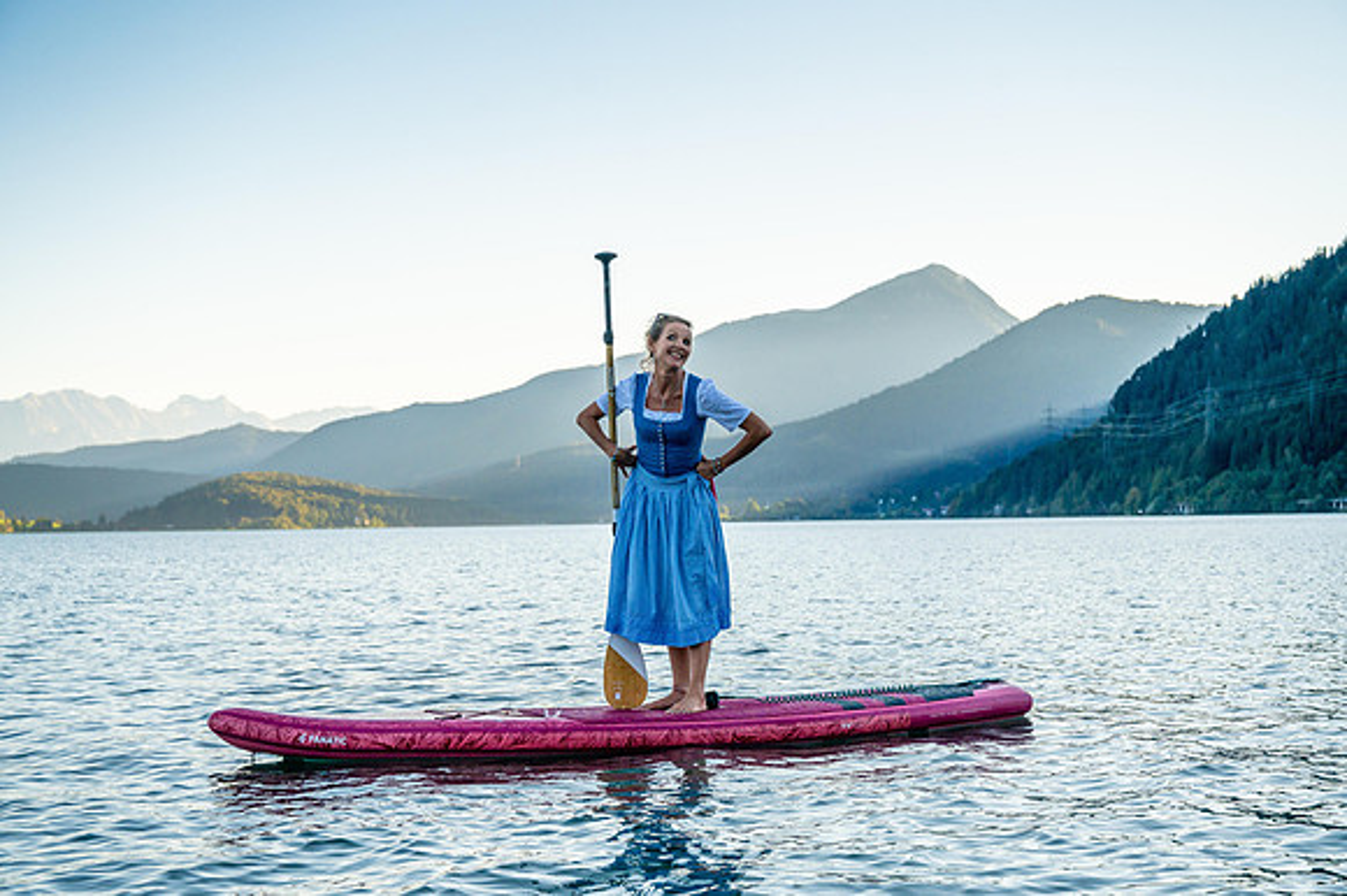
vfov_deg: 25.0
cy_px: 448
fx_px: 2019
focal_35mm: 54
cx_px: 674
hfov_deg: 36.9
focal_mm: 54
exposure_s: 1/4000
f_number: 4.5
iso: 400
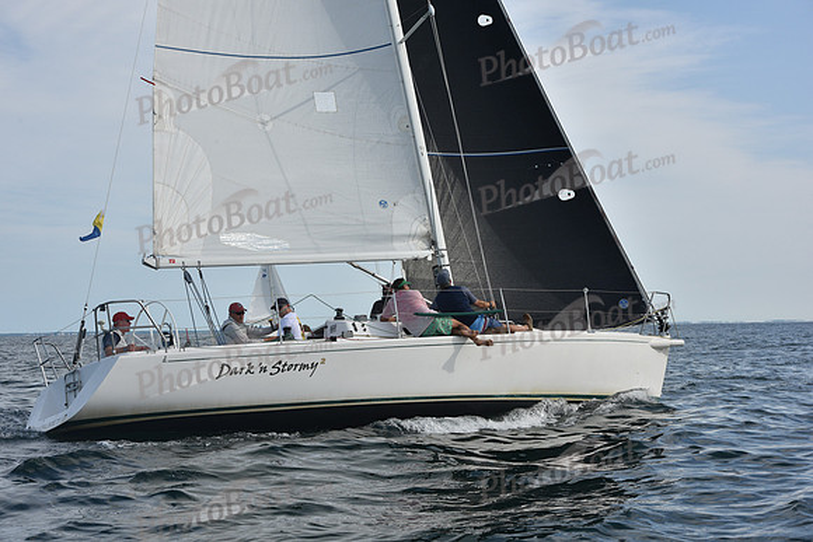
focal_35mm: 70
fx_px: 1581
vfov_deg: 19.5
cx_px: 406
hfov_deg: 28.8
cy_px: 271
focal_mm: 70
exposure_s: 1/1000
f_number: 9
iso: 320
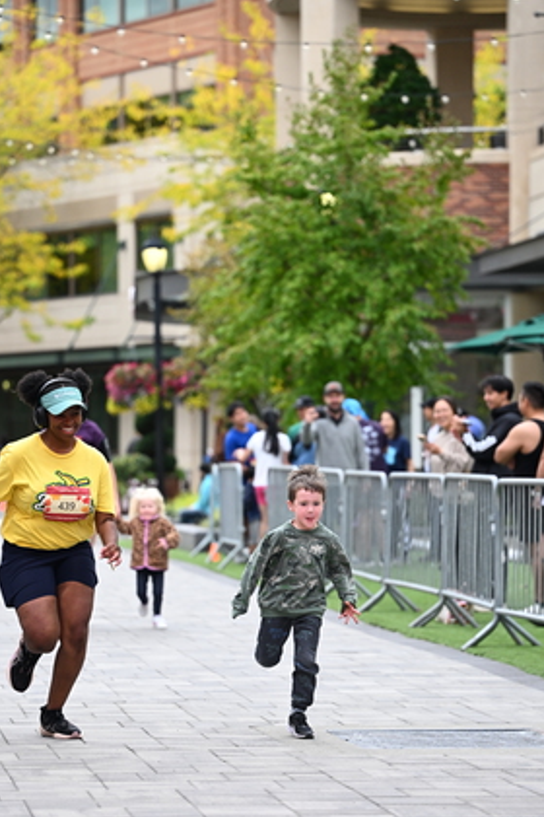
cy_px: 467
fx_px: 3264
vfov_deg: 14.2
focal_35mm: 144
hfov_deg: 9.5
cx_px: 248
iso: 640
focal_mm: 110
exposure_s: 1/2500
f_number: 2.8
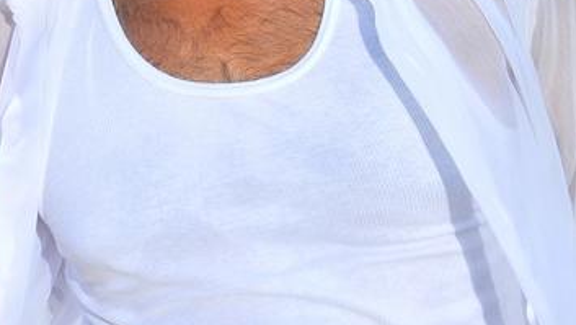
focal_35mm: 160
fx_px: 2445
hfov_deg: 13.3
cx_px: 67
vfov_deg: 7.5
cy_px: -85
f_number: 10
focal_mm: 40
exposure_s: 1/320
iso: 100
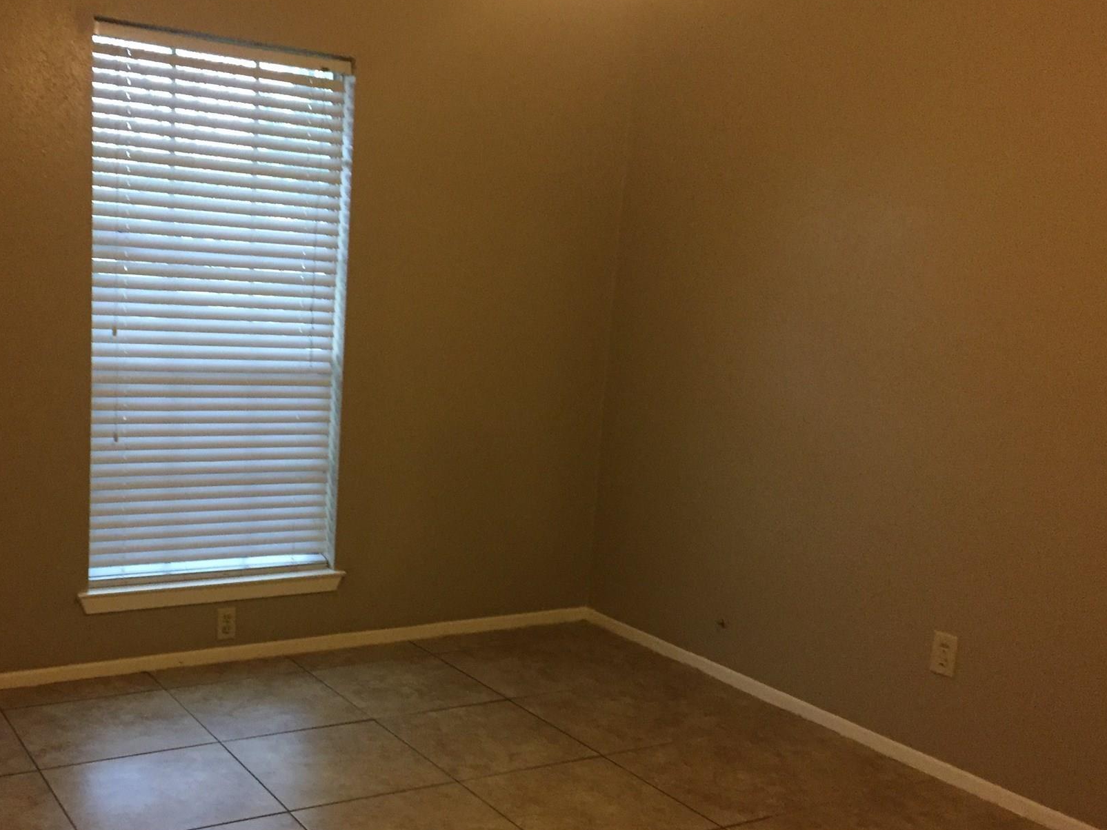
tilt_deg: -12.9
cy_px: 487
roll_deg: -2.1
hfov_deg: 49.8
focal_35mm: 37
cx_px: 439
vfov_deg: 38.6
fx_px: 1183
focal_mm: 4.15
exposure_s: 1/17
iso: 250
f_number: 2.2
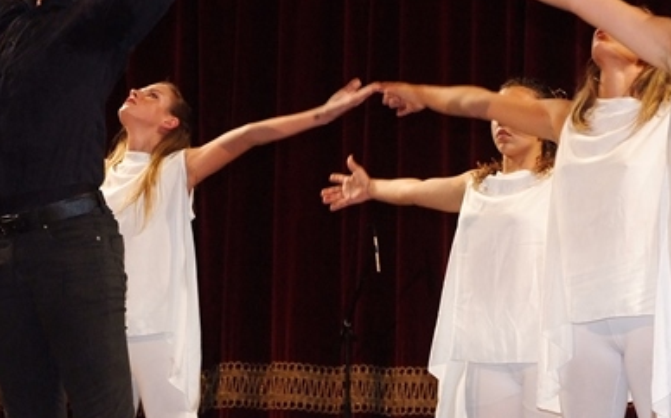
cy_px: 239
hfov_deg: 17.4
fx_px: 2193
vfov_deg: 10.9
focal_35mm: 120
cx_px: 315
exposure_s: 1/40
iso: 1600
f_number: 4.5
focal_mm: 38
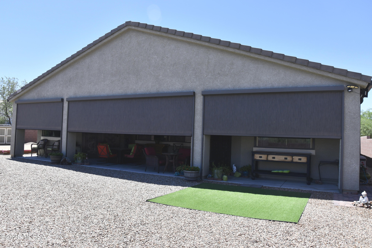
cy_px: 124
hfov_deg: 67.4
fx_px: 279
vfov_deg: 47.9
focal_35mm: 27
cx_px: 186
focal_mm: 18
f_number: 8
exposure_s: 1/1000
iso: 400
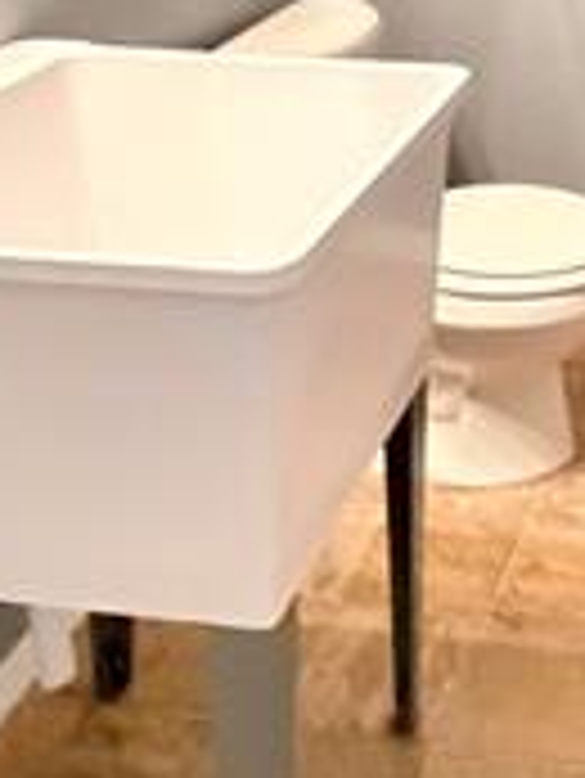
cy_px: -180
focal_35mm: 62
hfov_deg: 22.2
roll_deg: +0.7
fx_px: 1395
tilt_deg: -7.5
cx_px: 666
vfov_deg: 27.1
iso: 1600
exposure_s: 1/30
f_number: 2.2
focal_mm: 2.22
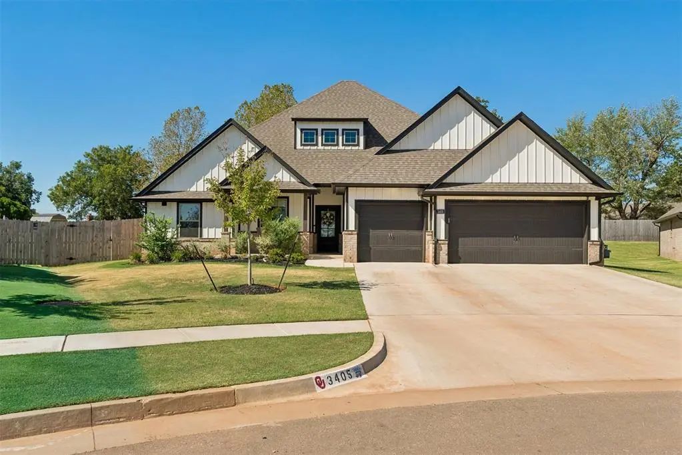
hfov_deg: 65.9
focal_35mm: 28
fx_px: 526
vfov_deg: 46.8
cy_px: 228
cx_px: 341
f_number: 8
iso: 320
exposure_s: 1/1250
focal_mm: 18.5
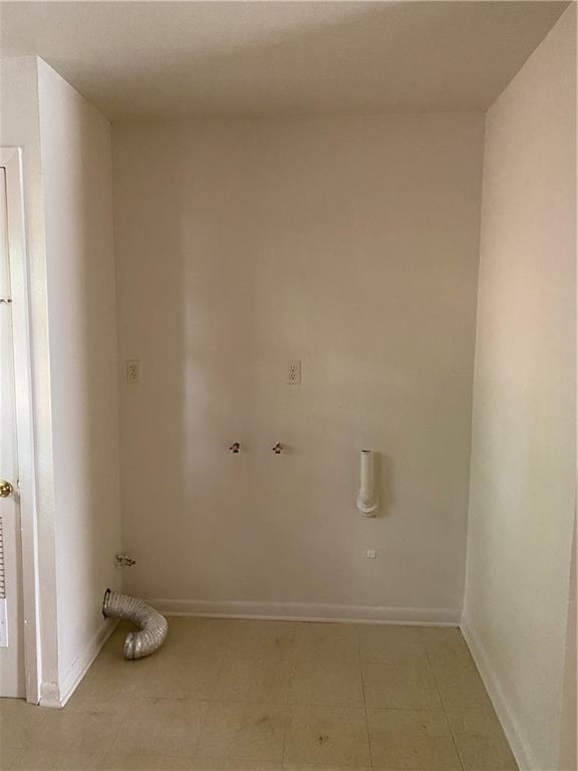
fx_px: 579
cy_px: 386
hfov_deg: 53.1
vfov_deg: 67.3
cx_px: 289
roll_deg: +0.2
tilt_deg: -5.6
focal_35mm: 26
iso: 500
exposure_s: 1/50
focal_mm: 4.25
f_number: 1.8
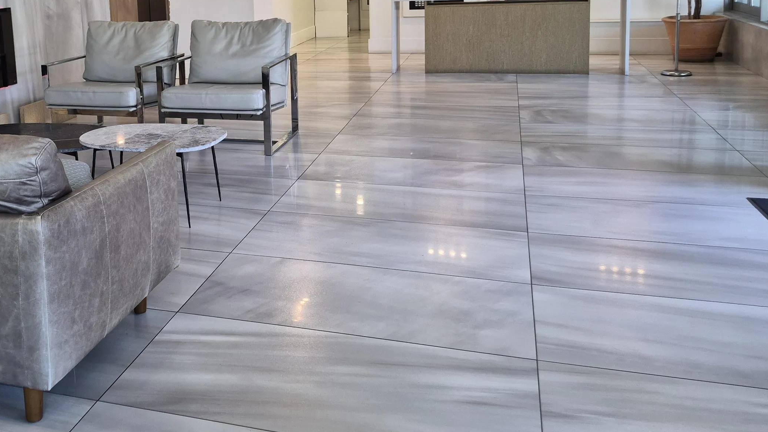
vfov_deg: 30.7
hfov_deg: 52.0
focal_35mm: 37
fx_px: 753
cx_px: 205
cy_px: 49
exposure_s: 1/120
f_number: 1.8
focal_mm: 5.4
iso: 200
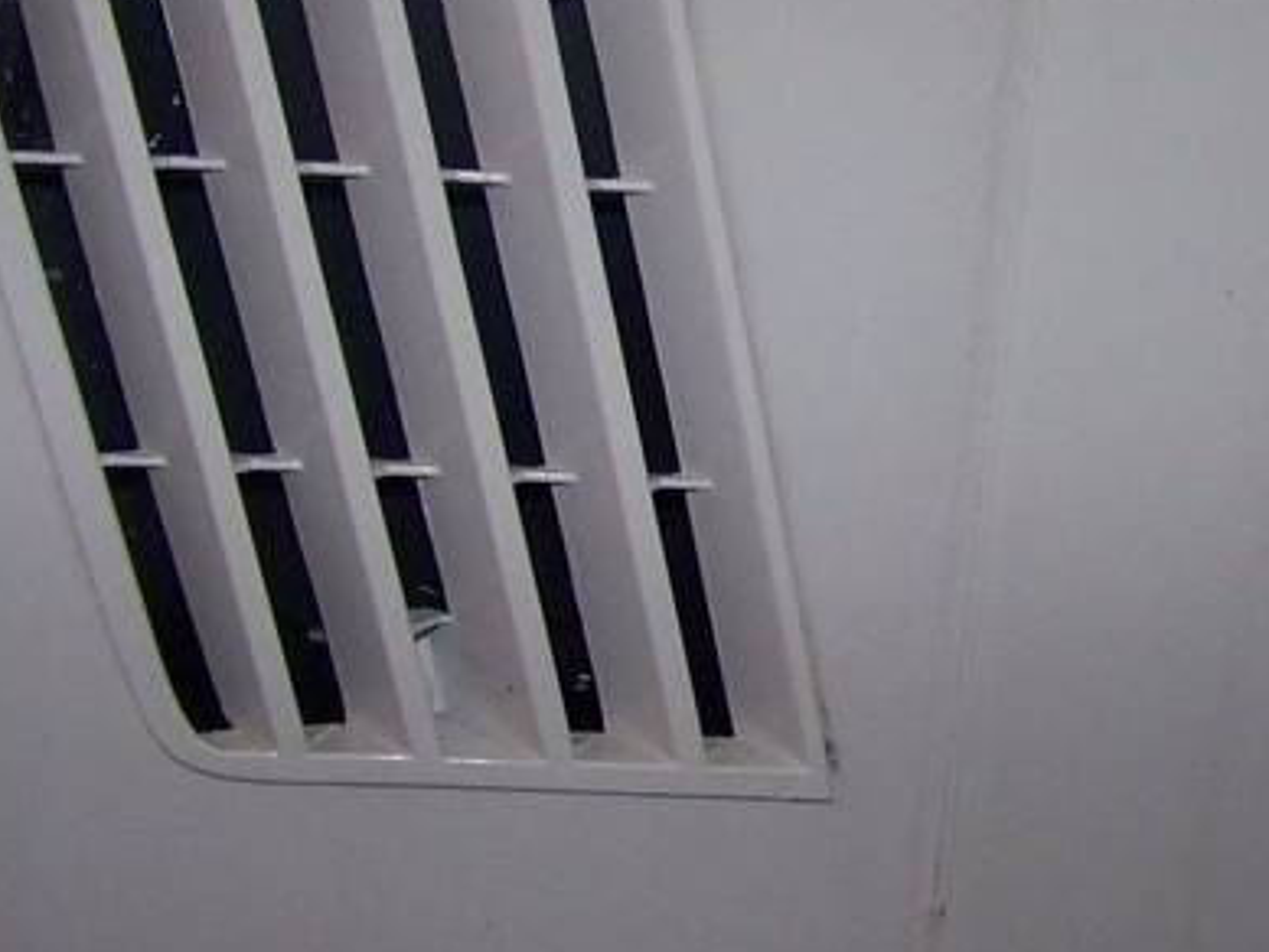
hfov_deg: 25.8
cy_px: 499
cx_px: 868
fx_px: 2750
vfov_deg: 19.6
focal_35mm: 75
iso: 200
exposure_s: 1/30
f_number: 2.8
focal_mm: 5.85
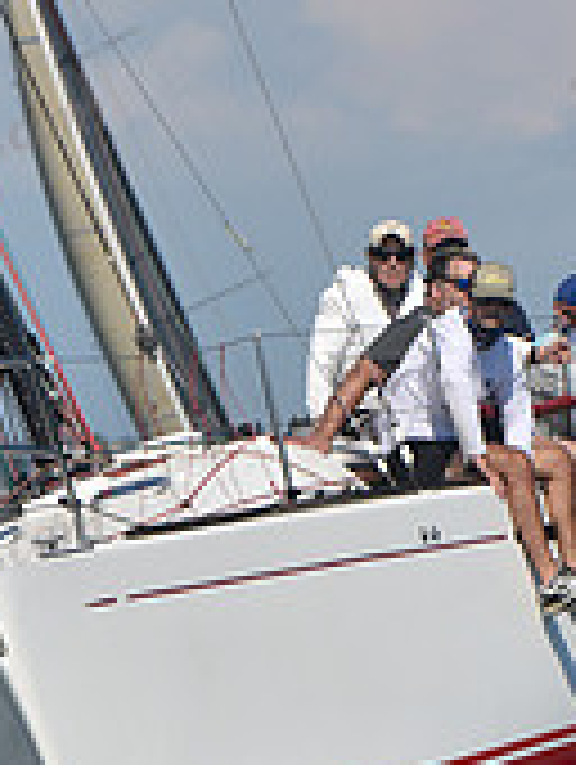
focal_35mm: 656
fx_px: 14518
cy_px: 763
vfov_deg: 3.0
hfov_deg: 2.3
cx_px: 342
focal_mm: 200
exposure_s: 1/1000
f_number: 7.1
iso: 250
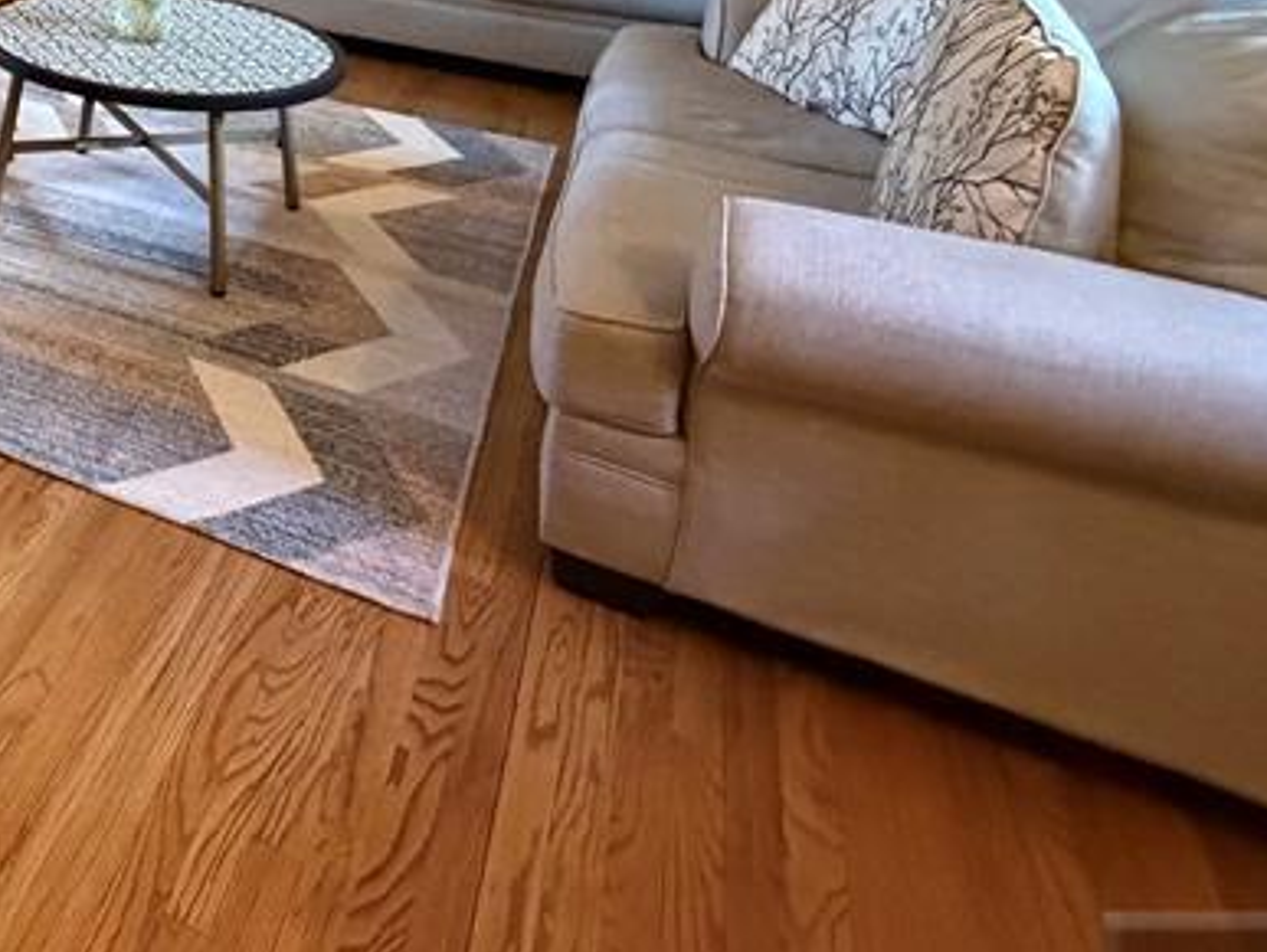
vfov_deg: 32.2
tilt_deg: -7.2
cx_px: -242
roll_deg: -0.5
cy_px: -186
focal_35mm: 37
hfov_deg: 37.9
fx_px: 1356
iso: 800
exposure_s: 1/60
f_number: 2.2
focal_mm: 2.22
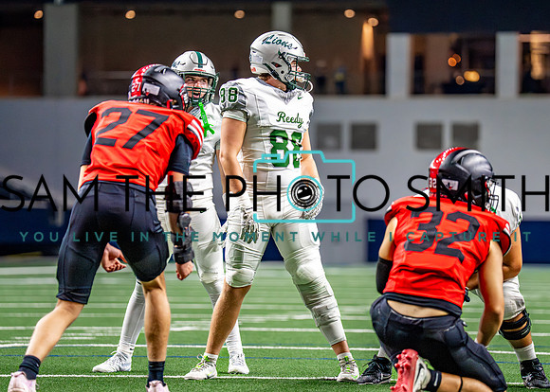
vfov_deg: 7.4
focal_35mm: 195
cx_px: 303
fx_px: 3040
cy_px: 179
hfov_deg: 10.3
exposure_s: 1/2000
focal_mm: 157
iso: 6400
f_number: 2.8
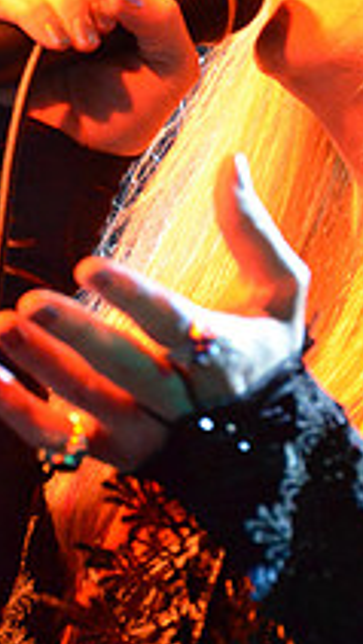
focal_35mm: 569
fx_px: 9717
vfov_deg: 3.8
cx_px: 299
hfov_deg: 2.1
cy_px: 92
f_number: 8
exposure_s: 1/100
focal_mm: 170
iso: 6400
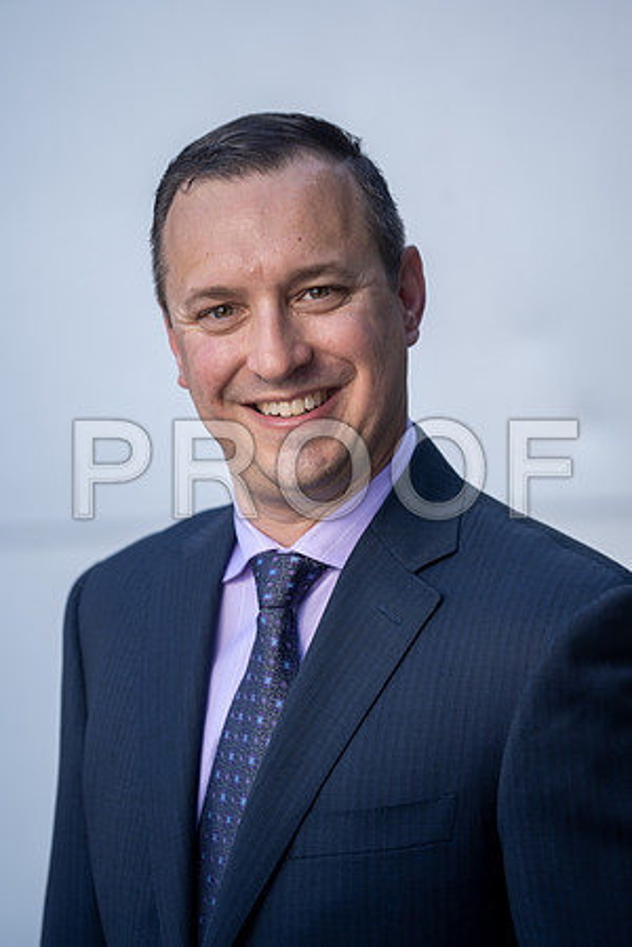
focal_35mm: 147
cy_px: 474
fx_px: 3871
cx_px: 316
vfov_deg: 14.0
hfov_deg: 9.3
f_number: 4
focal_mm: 147
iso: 125
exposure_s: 1/125
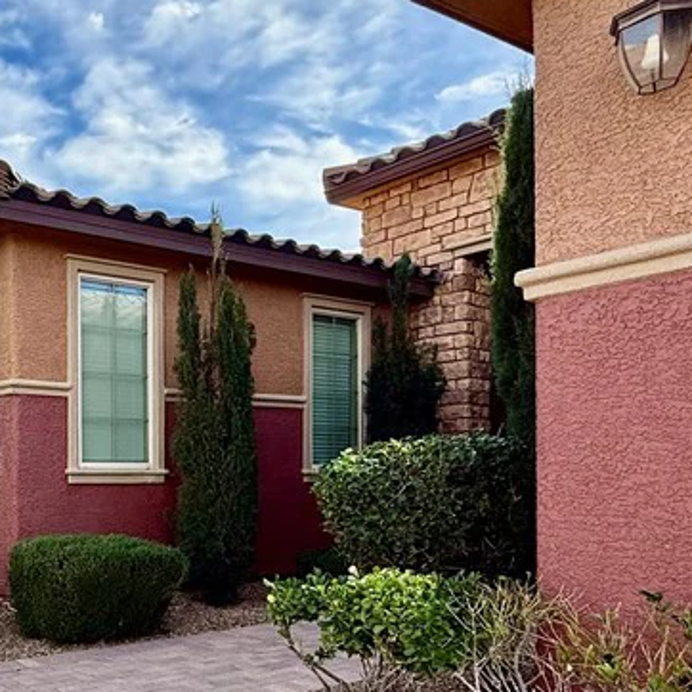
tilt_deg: -0.3
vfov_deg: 46.1
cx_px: -10
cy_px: 487
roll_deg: +0.5
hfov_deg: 40.9
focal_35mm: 35
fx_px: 792
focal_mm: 2.22
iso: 64
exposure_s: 1/888
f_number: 2.2
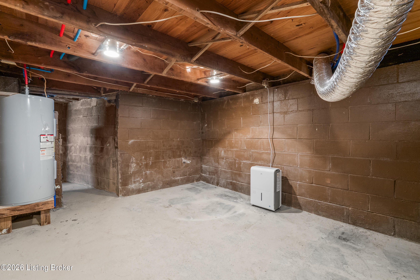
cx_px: 210
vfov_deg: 73.8
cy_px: 140
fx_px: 187
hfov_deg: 96.7
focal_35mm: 16
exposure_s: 15
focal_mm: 16
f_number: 11
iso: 800
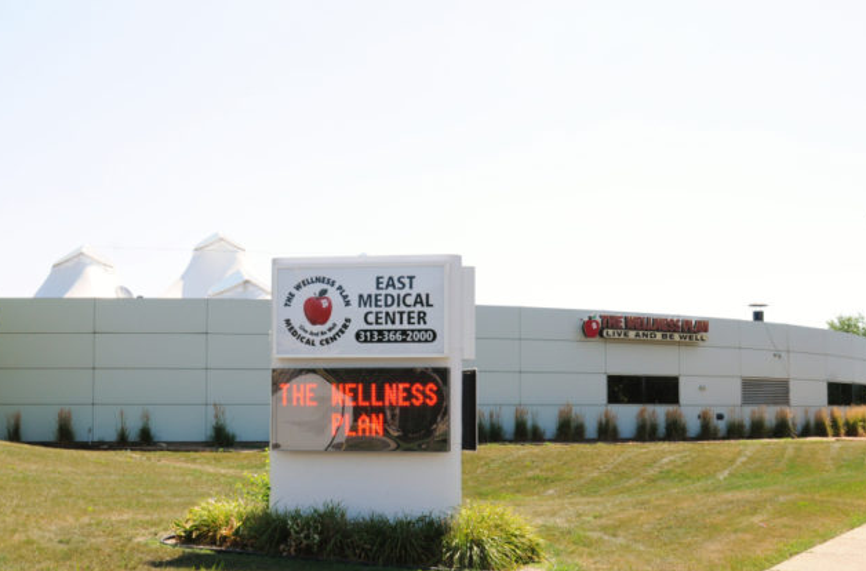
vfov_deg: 30.2
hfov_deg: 44.5
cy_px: 348
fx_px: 1055
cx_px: 378
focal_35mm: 44
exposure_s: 1/250
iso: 320
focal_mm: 24
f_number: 10
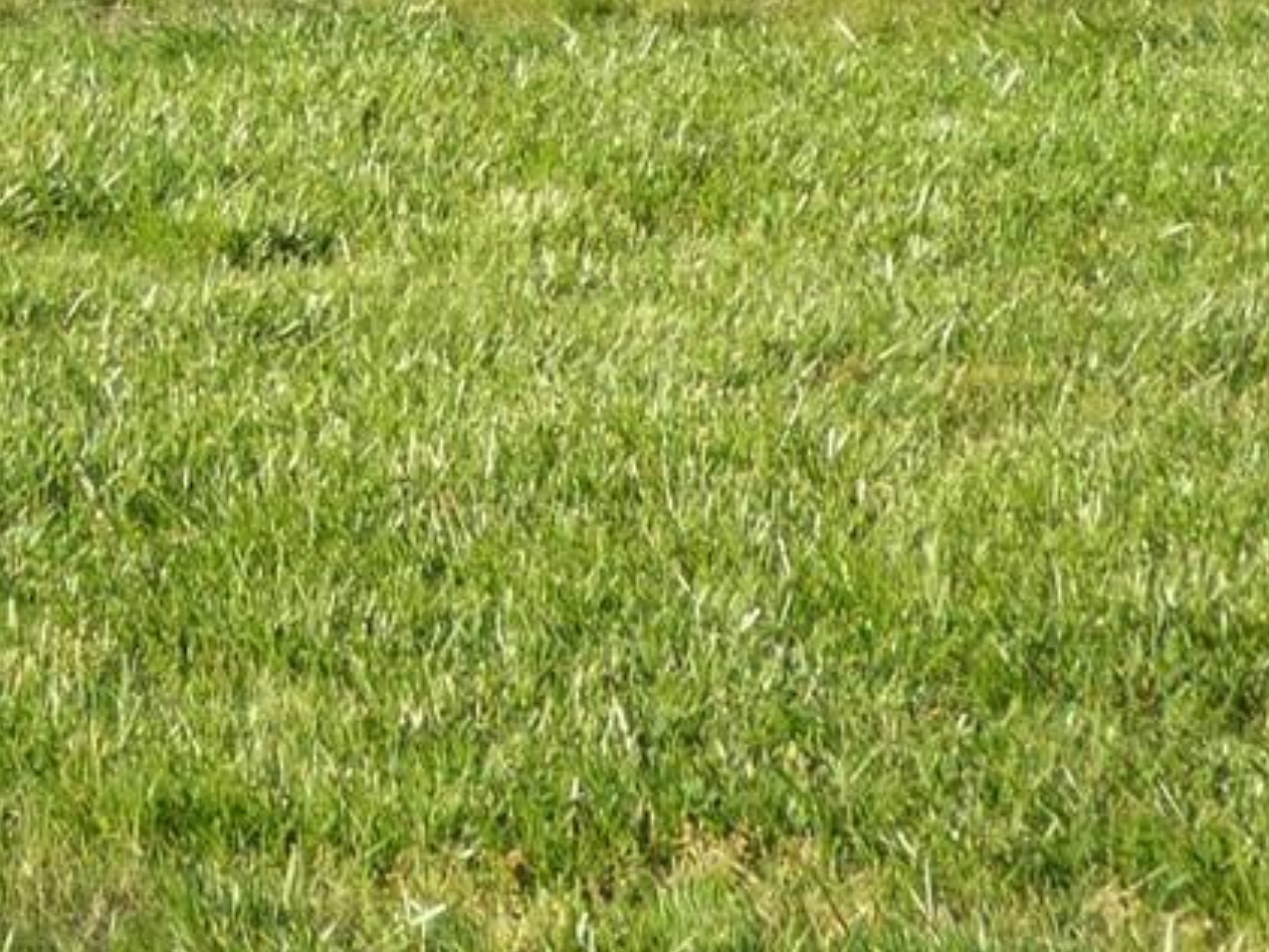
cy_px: -919
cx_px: -217
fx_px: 9094
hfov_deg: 7.9
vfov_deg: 5.9
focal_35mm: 248
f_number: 3.9
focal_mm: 9.1
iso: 100
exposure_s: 1/400
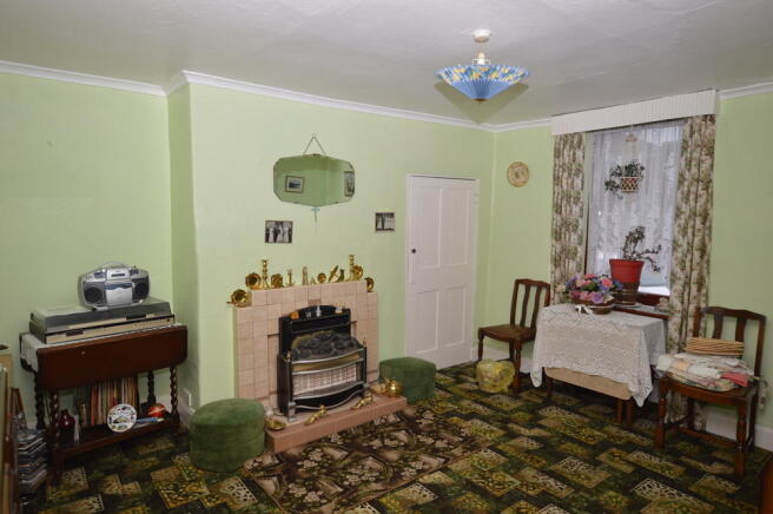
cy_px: 257
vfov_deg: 59.4
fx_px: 450
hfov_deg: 81.3
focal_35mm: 21
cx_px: 386
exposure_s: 1/60
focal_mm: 14
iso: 100
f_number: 4
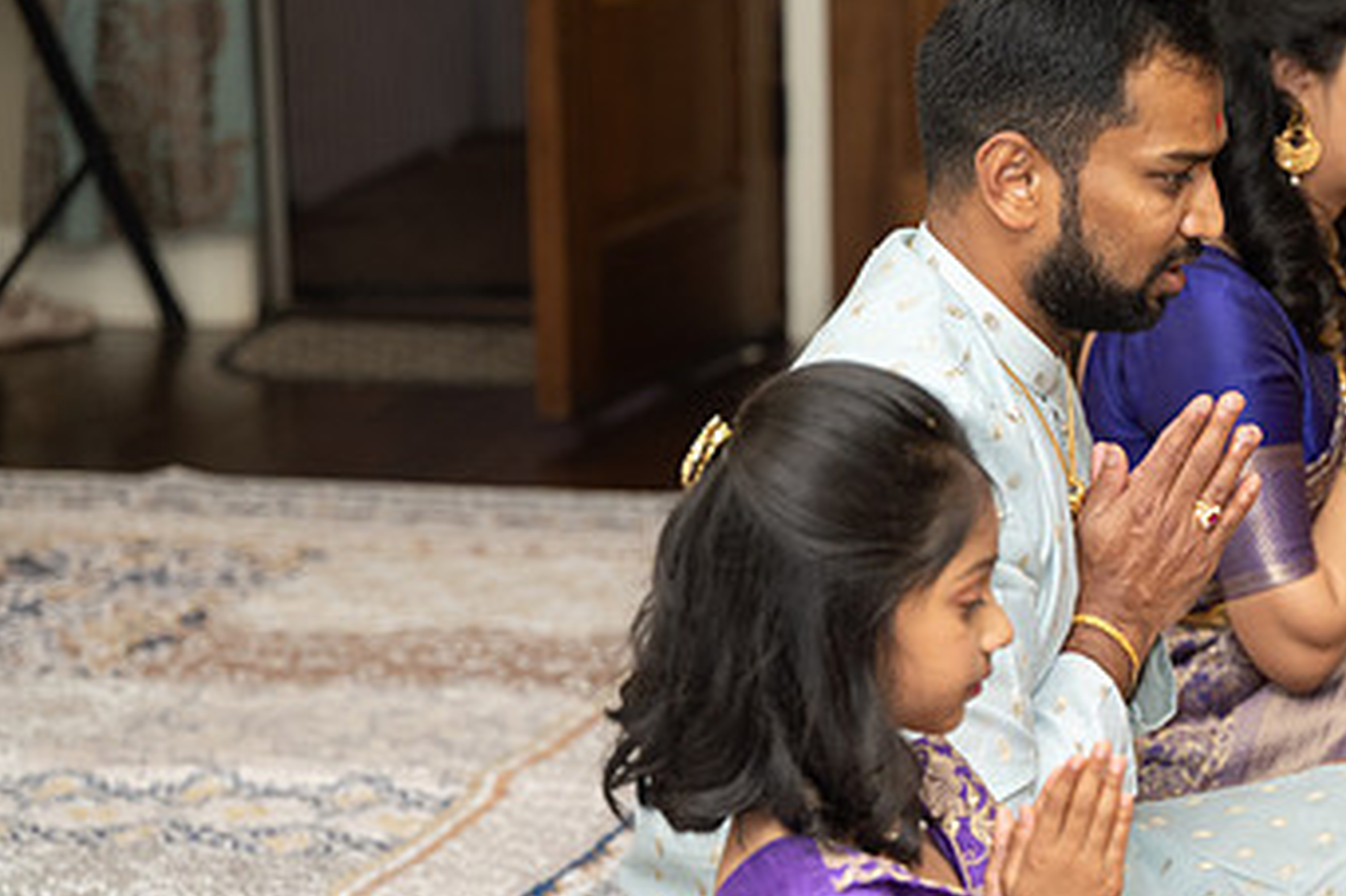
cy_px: 618
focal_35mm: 128
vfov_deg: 10.7
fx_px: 4783
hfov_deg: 15.9
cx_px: 1137
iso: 500
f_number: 2.8
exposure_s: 1/200
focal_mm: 74
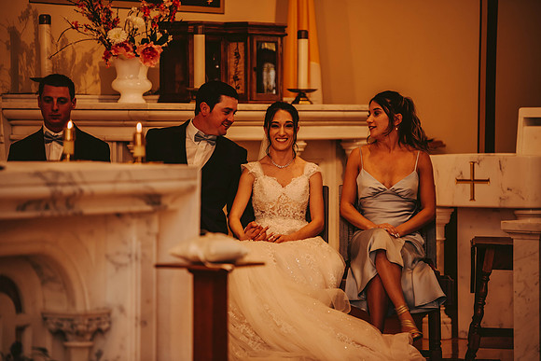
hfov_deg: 11.1
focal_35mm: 185
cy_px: 180
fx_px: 2781
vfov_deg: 7.4
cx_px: 270
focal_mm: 185
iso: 800
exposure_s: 1/80
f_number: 2.8
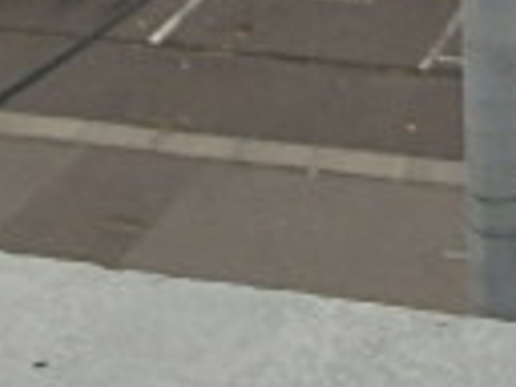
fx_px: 1565
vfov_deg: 11.9
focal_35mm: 105
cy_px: -480
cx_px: 576
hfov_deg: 18.0
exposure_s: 1/160
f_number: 3.5
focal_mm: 3.7
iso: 125
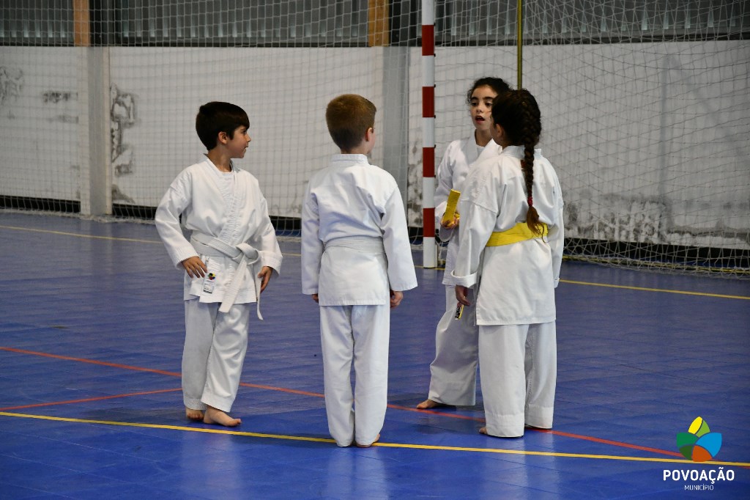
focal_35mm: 127
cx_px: 375
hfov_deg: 16.1
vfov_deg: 10.8
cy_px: 250
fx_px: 2645
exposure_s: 1/125
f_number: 5.6
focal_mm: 85
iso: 2200
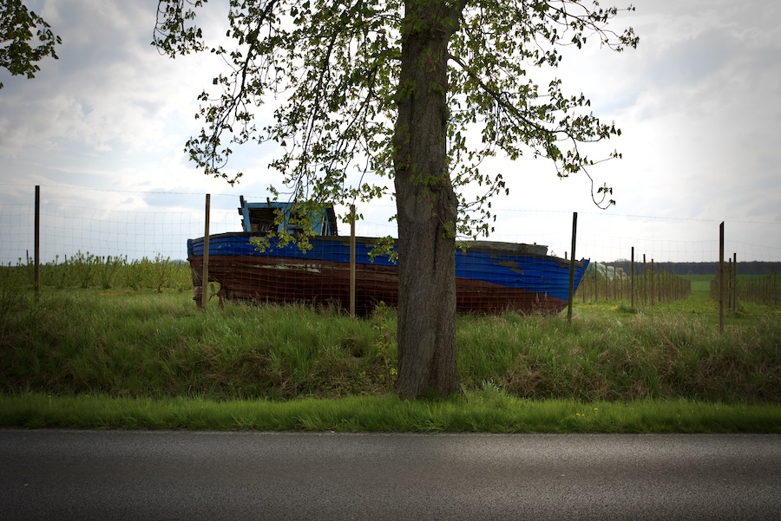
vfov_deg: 37.9
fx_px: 760
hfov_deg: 54.4
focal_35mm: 35
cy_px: 260
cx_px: 390
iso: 100
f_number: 5.6
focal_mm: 35
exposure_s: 1/320
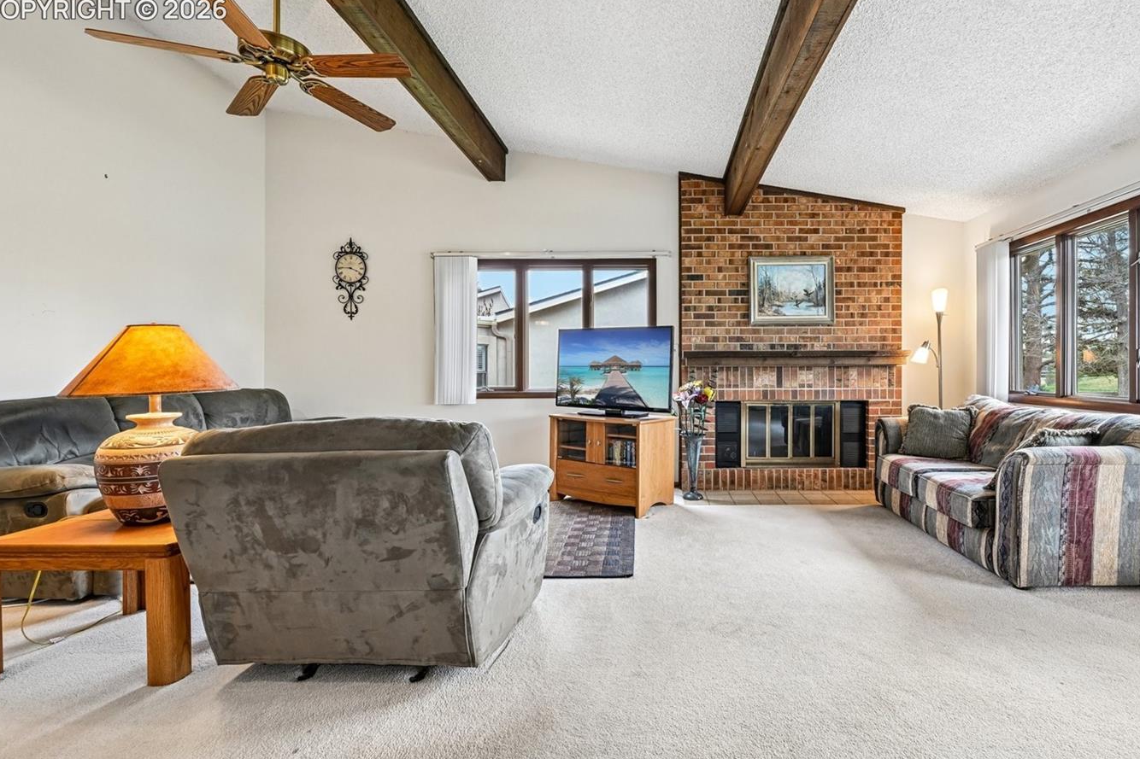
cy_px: 361
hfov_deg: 92.6
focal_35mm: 17
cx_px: 658
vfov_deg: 70.4
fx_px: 538
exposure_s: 1/5
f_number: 11
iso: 400
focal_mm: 14
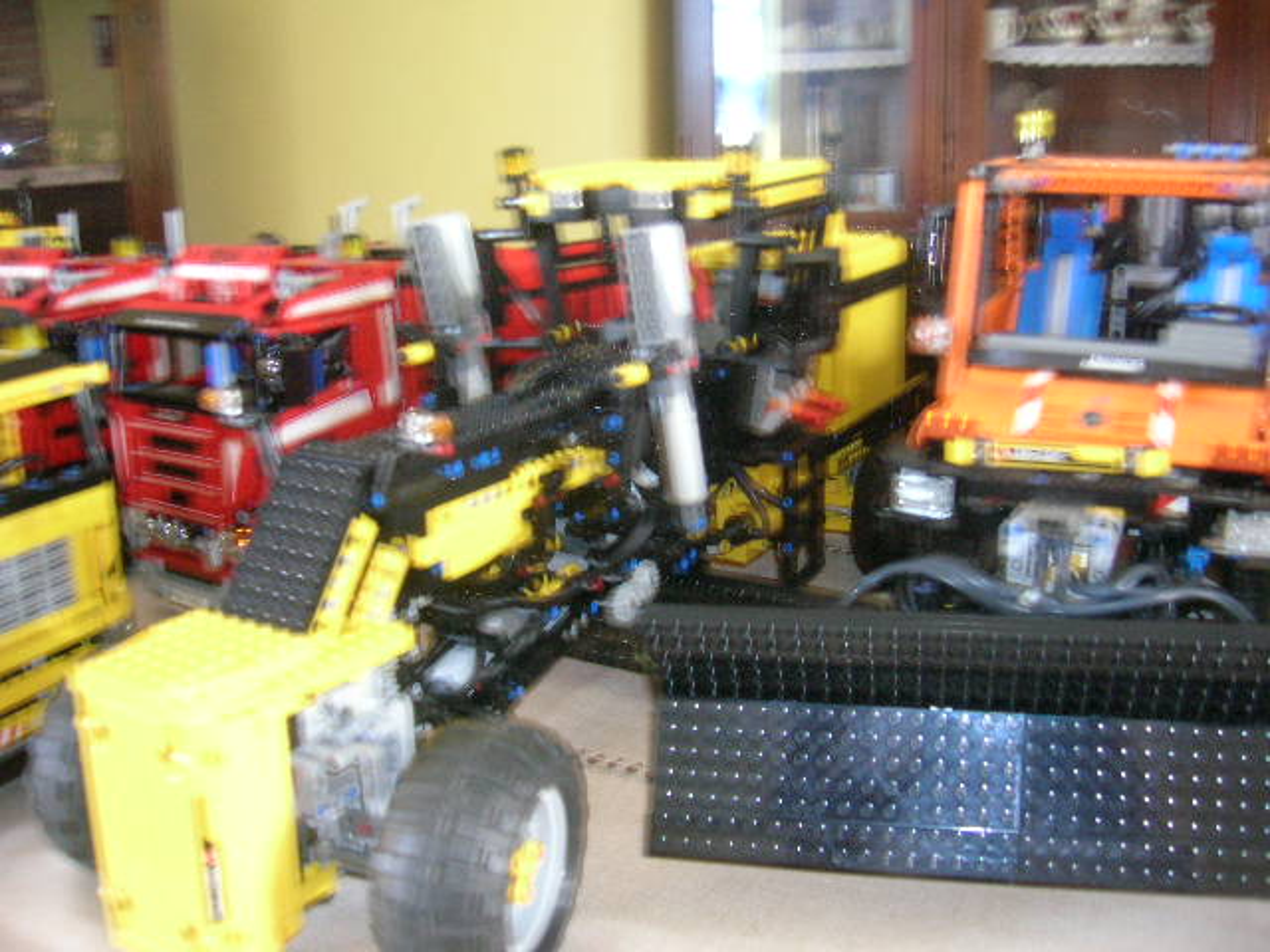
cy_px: 476
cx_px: 635
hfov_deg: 54.0
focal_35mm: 34
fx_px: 1247
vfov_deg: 41.8
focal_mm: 5.7
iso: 200
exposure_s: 1/1.2
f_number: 2.9
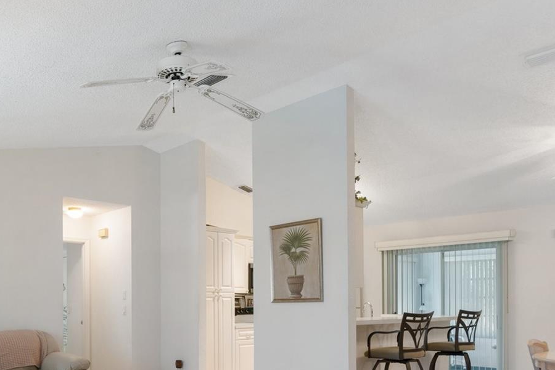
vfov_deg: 38.4
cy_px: 297
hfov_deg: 55.8
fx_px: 510
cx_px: 181
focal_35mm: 33
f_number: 8
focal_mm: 12.4
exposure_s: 1/1.25
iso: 250
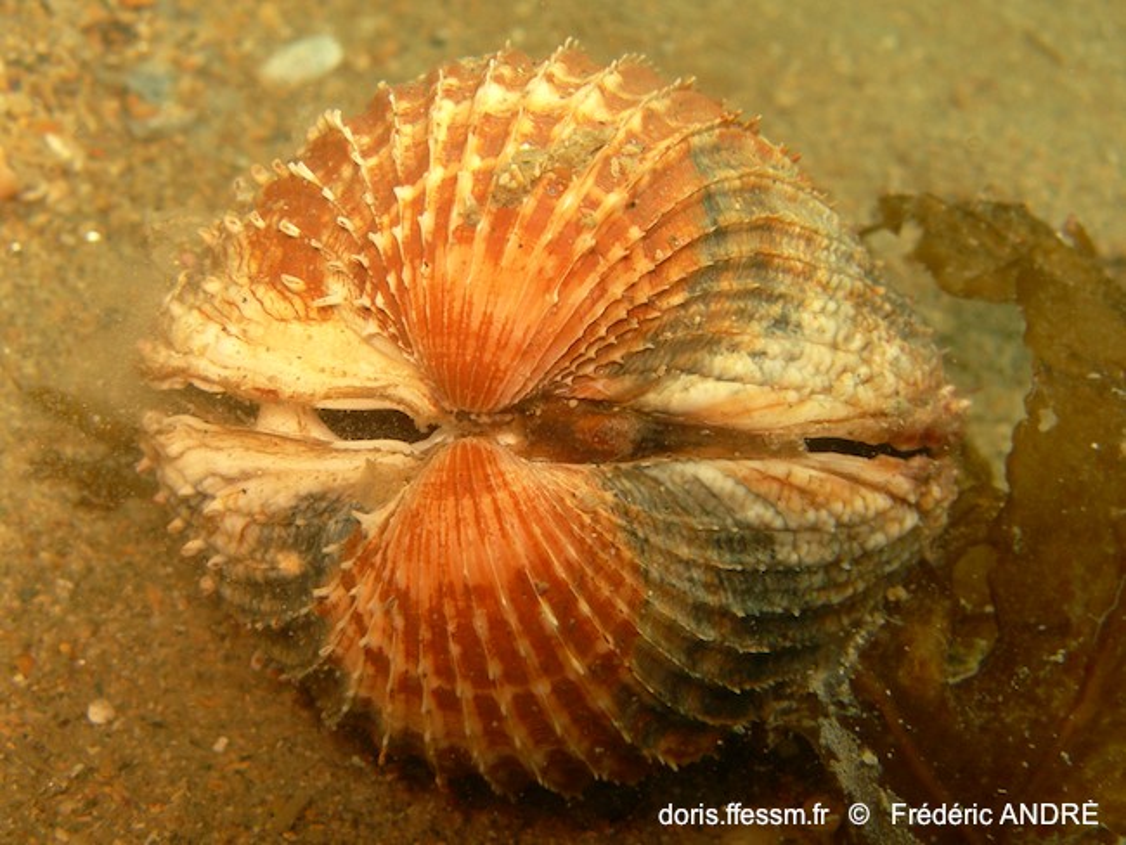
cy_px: 422
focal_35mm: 38
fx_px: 1237
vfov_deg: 37.7
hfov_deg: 49.0
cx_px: 563
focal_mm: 7.8
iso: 100
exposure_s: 1/60.1
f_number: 4.8
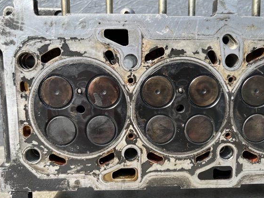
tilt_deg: -0.5
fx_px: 229
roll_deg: +1.2
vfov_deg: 46.7
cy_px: 104
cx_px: 127
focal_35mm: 30
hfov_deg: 60.0
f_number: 1.6
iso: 50
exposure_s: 1/499
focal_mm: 5.1
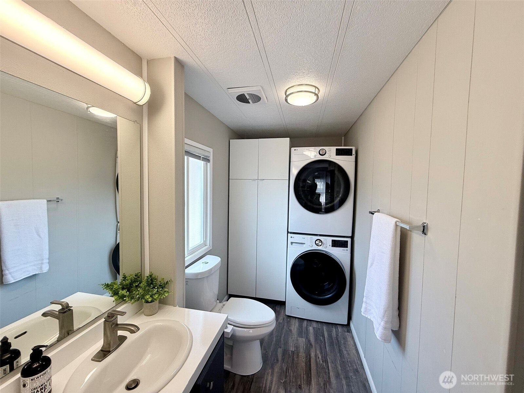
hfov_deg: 102.1
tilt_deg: -3.1
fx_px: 212
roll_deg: -1.0
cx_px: 262
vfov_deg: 85.7
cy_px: 196
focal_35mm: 14
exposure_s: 1/120
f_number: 2.2
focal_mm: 2.22
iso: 64
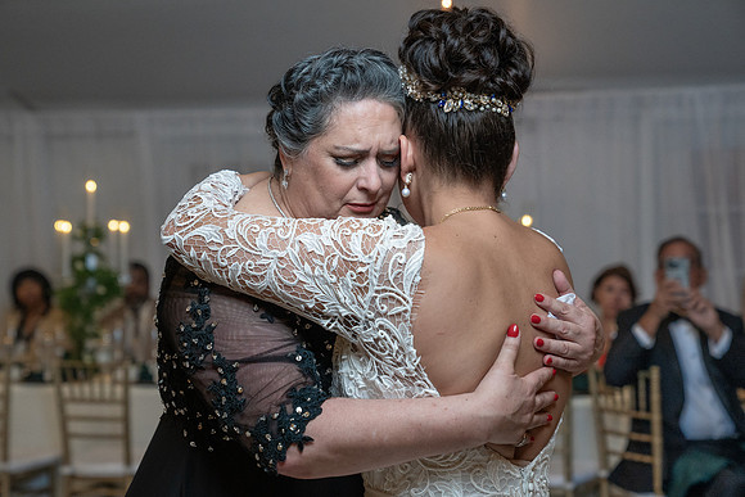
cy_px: 248
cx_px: 371
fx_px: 1535
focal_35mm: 74
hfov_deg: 27.3
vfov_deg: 18.4
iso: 2000
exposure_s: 1/200
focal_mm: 70
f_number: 4
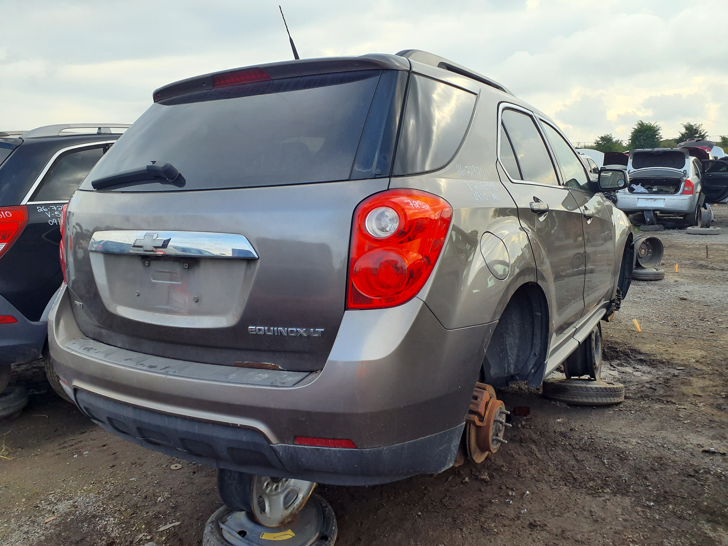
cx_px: 364
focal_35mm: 27
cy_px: 273
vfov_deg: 51.4
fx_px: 568
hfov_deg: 65.3
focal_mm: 3.58
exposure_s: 1/516
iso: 40
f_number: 1.9
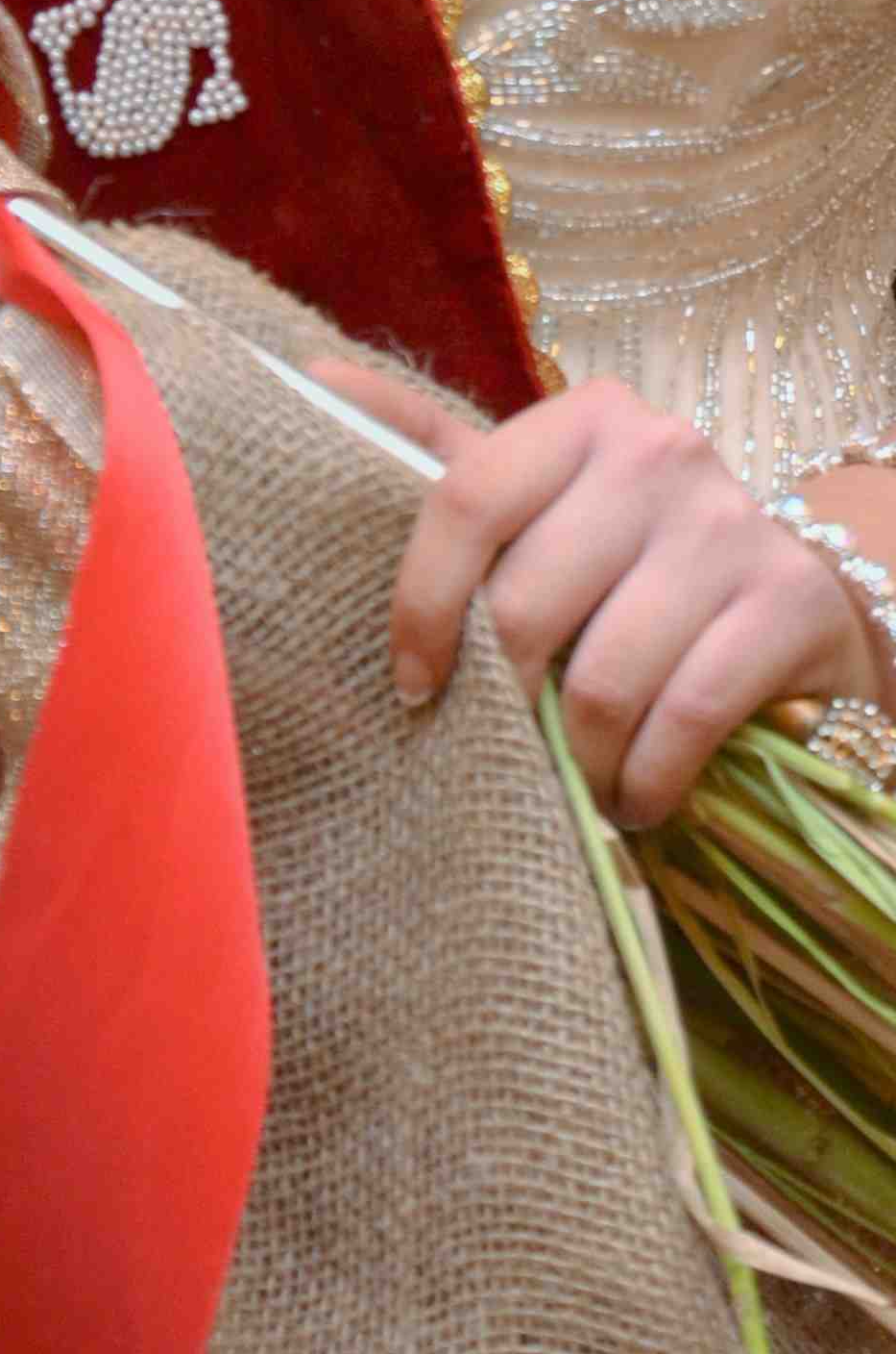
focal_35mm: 241
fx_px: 9034
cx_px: 217
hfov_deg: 5.7
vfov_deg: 8.4
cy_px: -666
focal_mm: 46
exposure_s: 1/60
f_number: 4
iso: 800
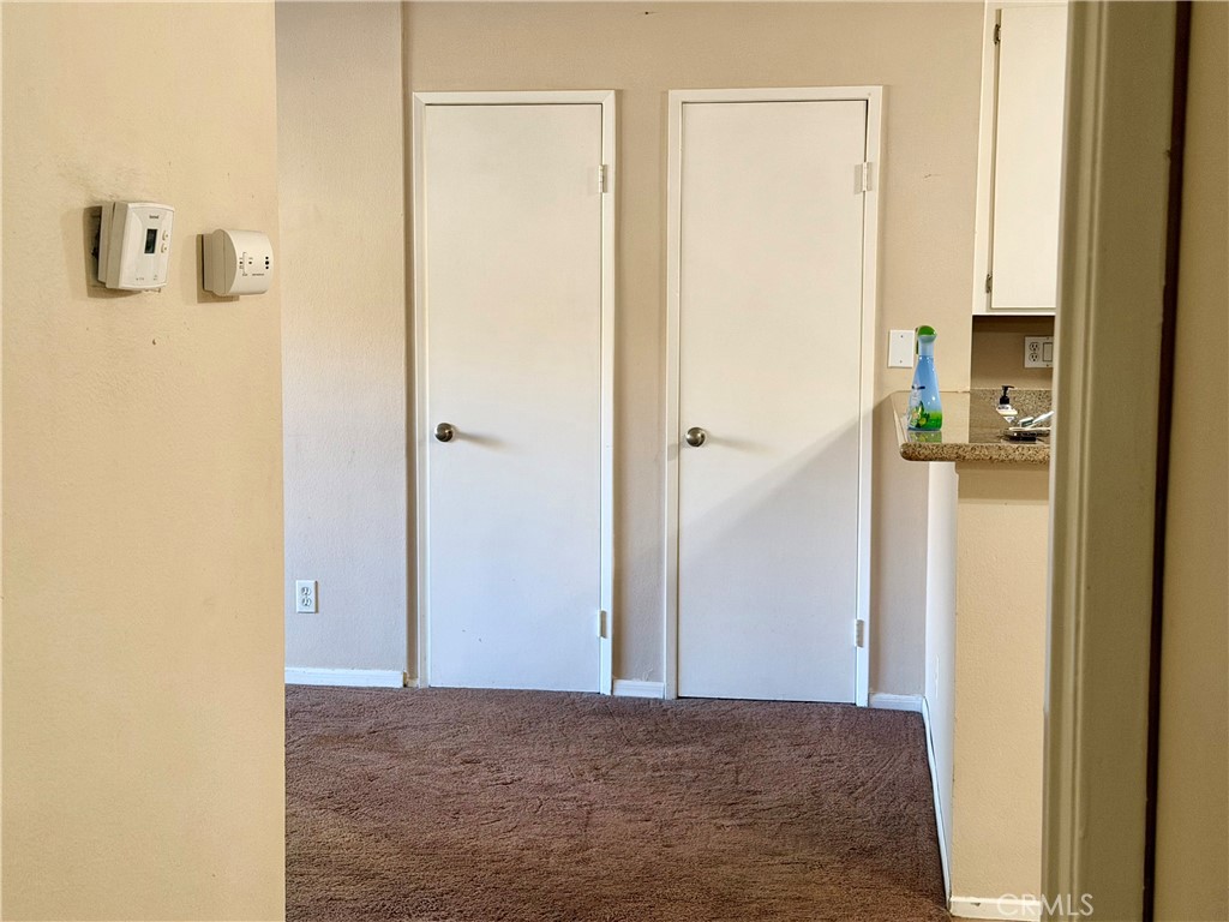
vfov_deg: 30.3
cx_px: 614
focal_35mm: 48
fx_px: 1704
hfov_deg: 39.7
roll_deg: -0.5
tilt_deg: -4.0
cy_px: 461
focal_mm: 6.76
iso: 250
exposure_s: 1/60
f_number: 1.78
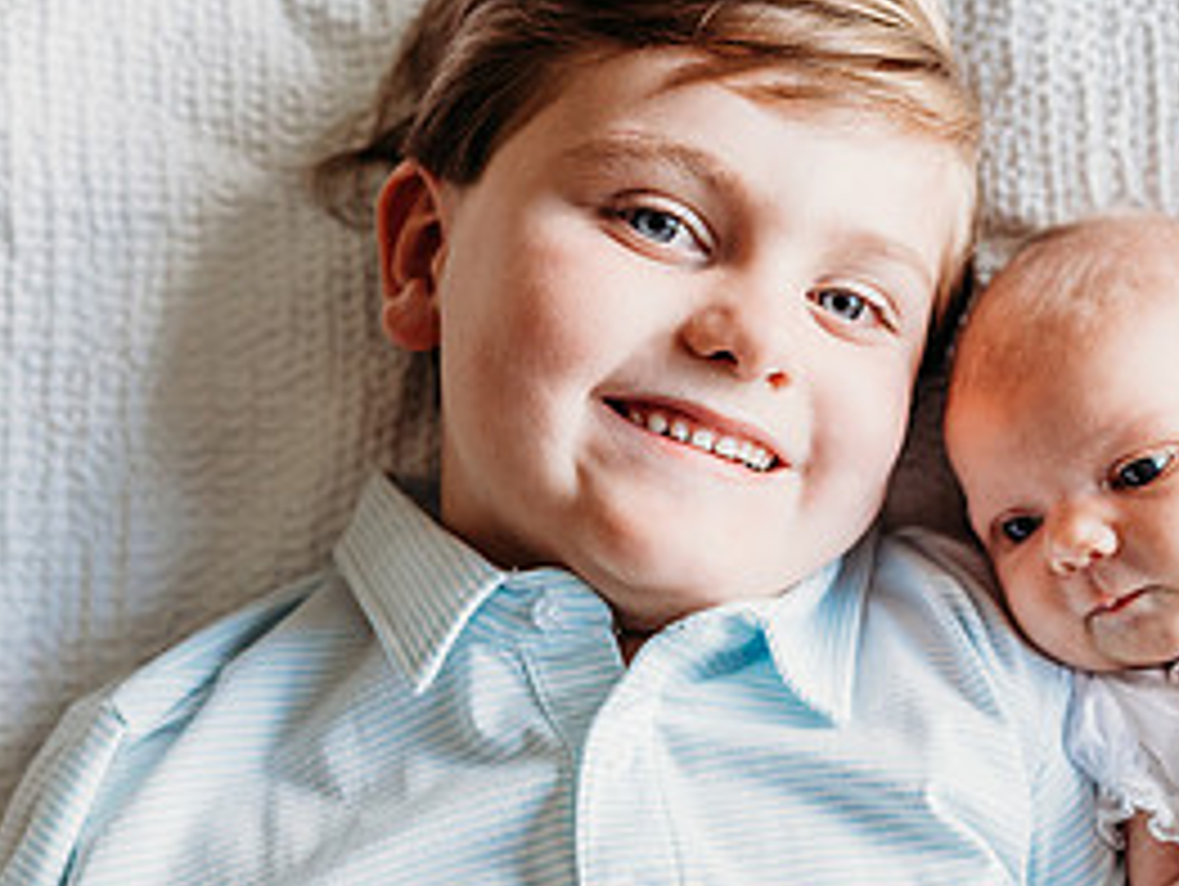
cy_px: 501
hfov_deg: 36.3
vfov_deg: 28.6
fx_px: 1739
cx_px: 932
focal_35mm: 51
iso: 800
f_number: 2.8
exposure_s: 1/200
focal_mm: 24
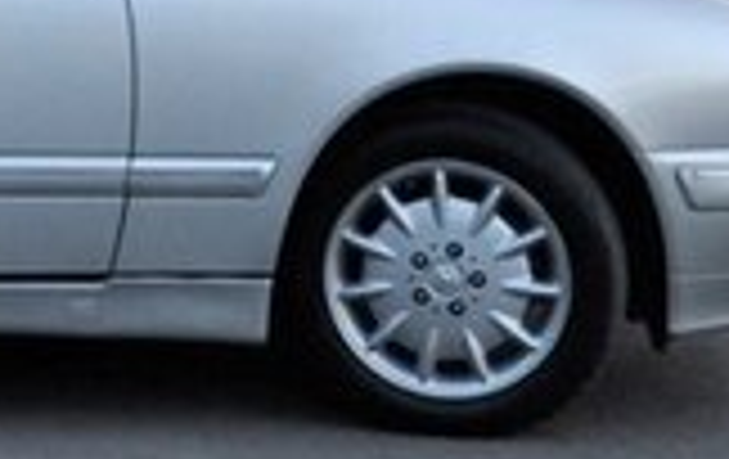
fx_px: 3087
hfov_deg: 12.7
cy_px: -310
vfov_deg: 8.3
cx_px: -410
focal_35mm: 155
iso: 1250
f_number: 4
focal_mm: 25
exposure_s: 1/250
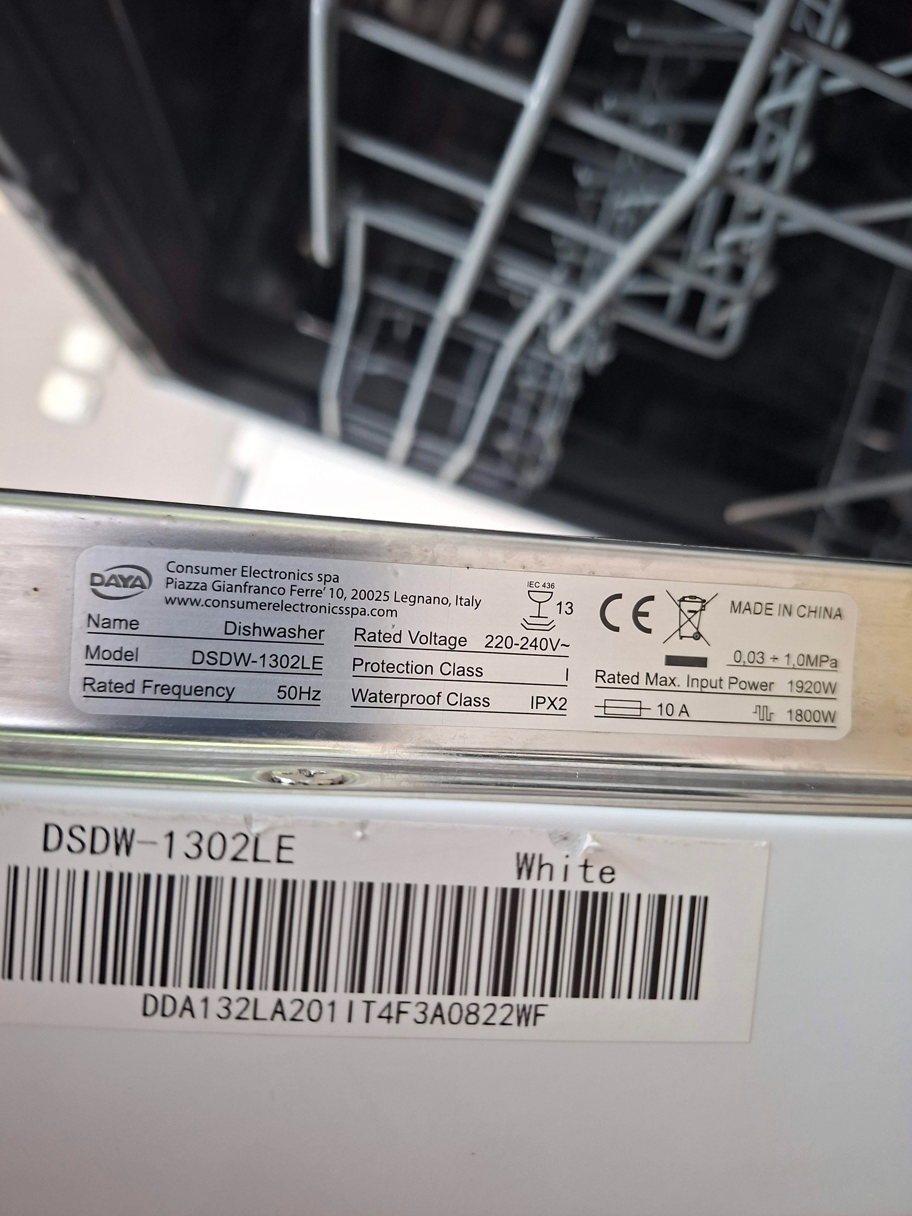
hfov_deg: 58.9
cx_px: 456
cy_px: 608
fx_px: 808
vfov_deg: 73.9
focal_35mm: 23
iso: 250
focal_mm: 5.54
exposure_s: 1/33
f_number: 1.8
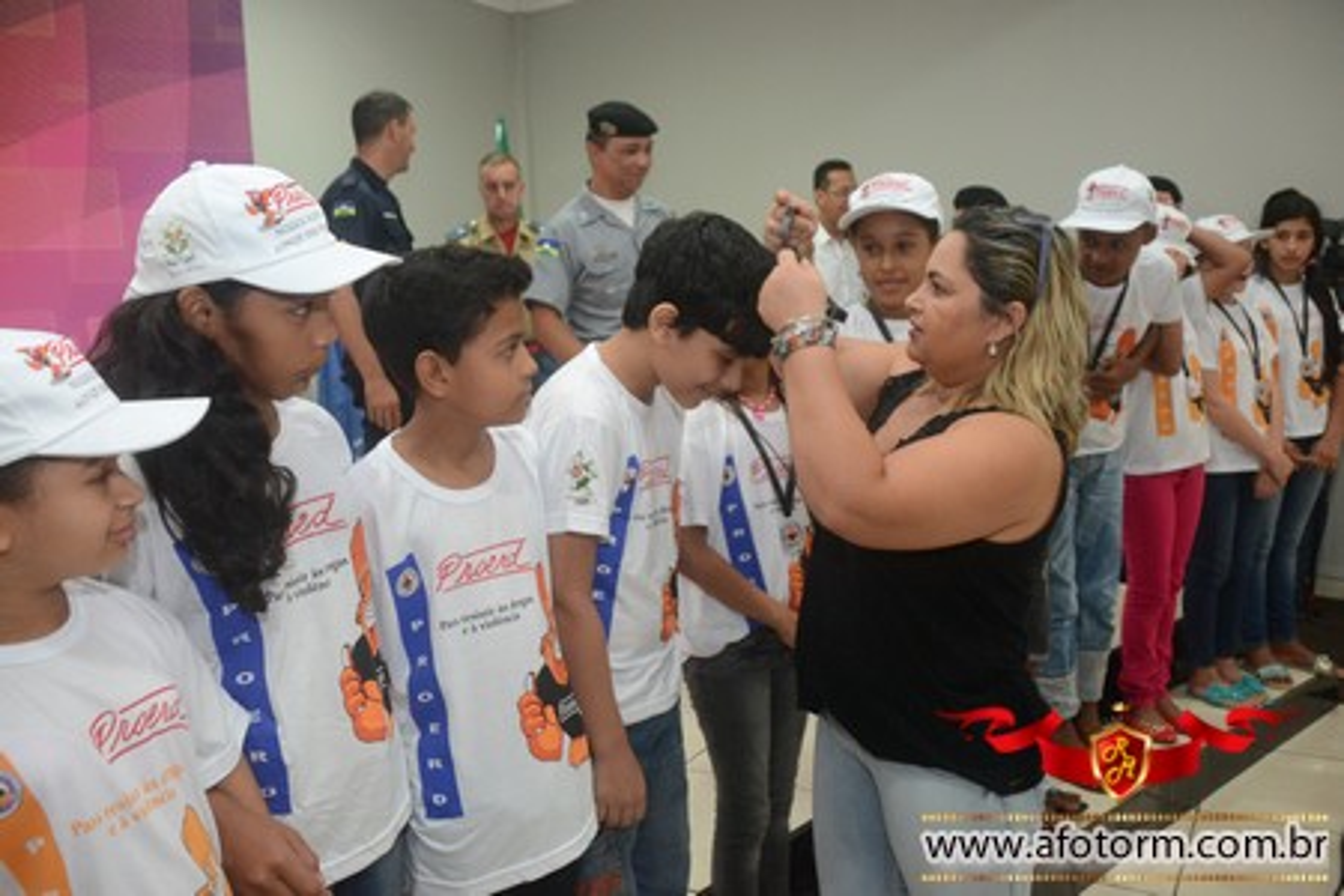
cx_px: 672
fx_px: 1120
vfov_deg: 43.6
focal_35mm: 30
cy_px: 448
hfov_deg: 61.9
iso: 1600
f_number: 3.5
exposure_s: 1/80
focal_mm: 20
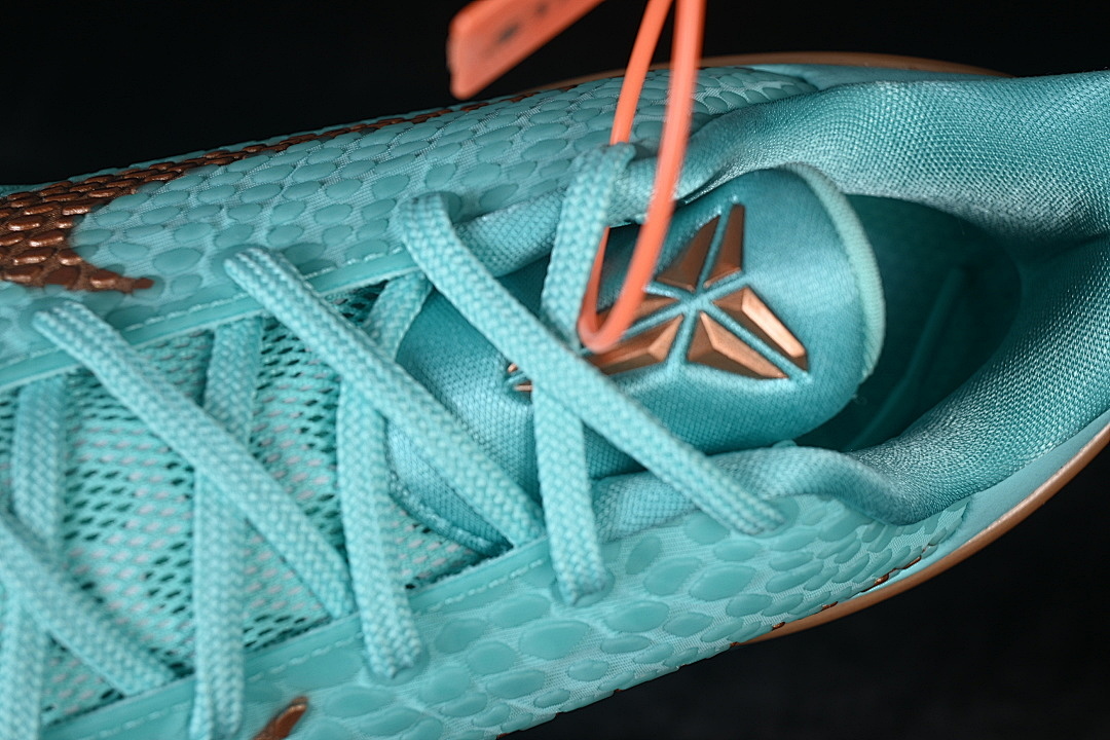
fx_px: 2312
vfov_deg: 18.2
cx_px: 555
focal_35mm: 75
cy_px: 370
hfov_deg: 27.0
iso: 160
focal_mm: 50
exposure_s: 1/80
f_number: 7.1
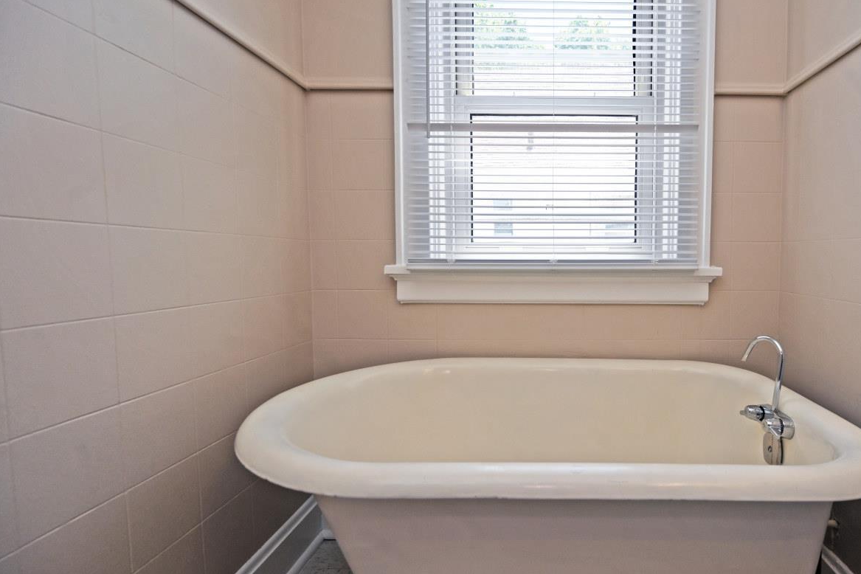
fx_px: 430
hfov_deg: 87.8
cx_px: 550
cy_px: 283
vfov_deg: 67.4
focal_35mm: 18
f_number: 5.6
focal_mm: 14
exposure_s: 1/125
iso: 140
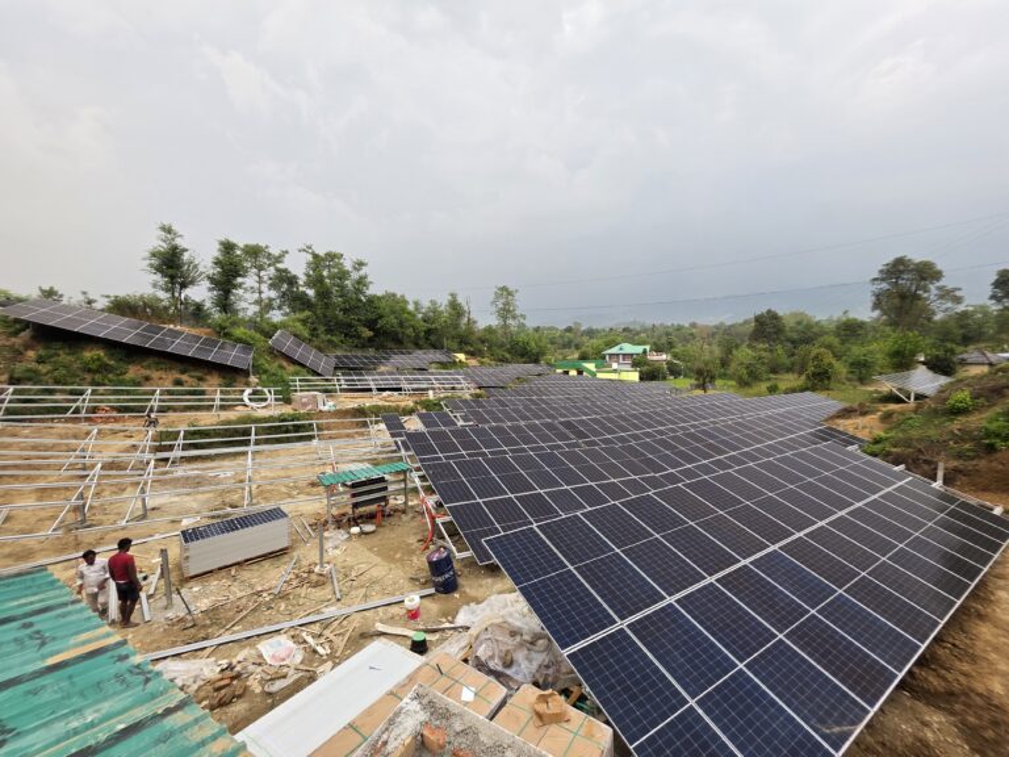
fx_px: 379
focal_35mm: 13
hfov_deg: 106.2
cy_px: 378
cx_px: 504
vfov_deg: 89.9
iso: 20
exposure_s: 1/100
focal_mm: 2.2
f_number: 1.9
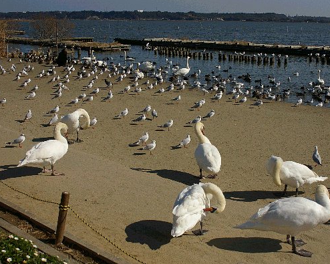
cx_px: 187
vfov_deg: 31.4
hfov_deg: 38.7
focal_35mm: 48
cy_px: 132
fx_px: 469
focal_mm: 28
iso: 200
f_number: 9.5
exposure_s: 1/1000
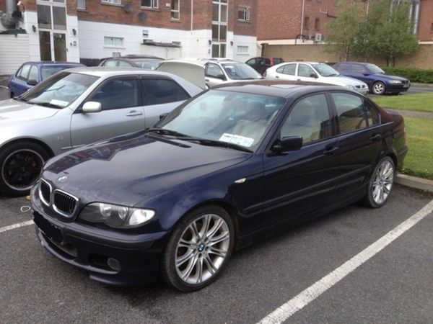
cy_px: 162
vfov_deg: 40.7
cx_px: 216
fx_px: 438
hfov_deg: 52.6
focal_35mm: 35
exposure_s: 1/699
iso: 50
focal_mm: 4.28
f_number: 2.4
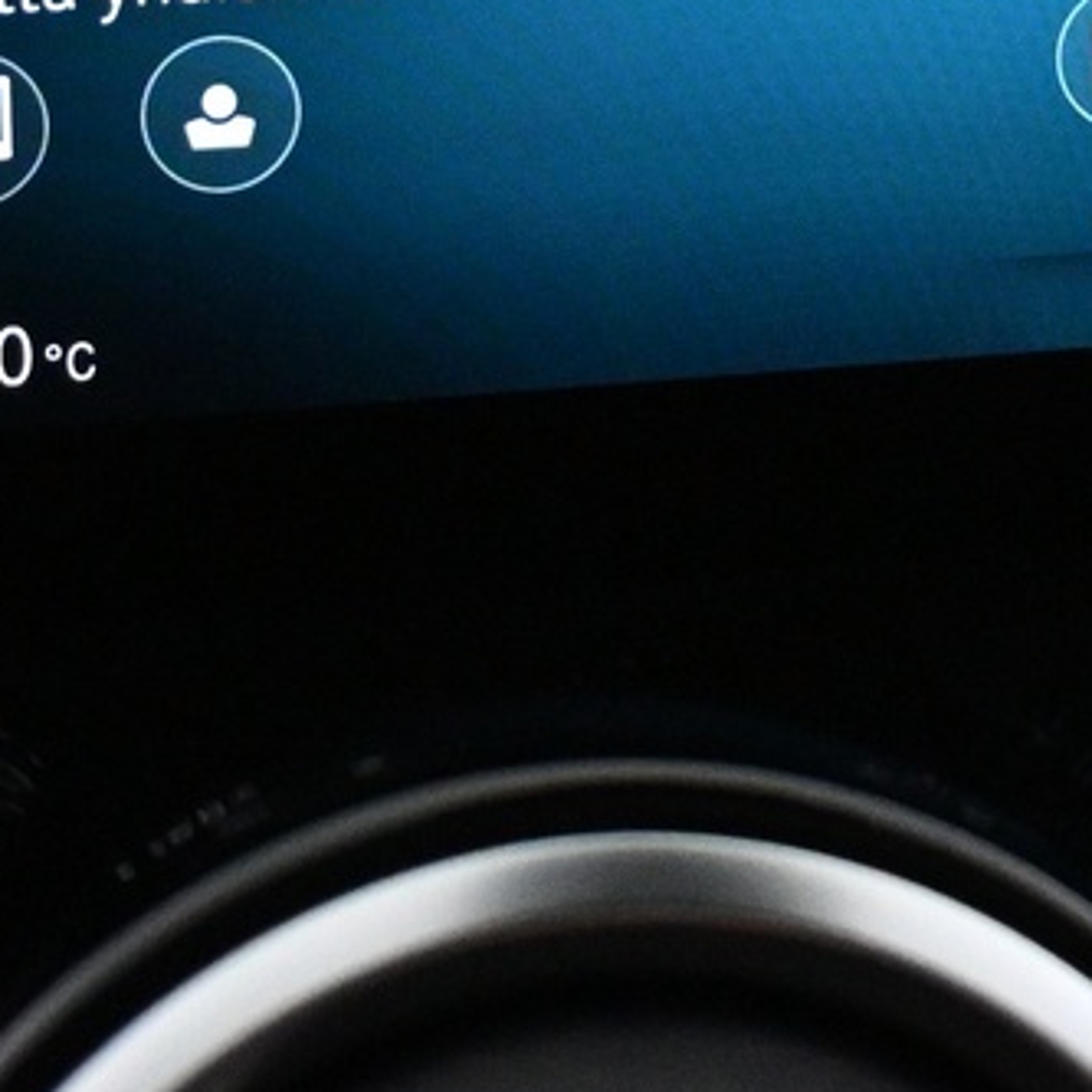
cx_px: 1007
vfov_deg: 13.5
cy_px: -613
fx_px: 4320
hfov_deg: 14.2
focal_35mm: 121
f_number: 3.8
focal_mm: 19.5
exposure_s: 1/125
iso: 4000
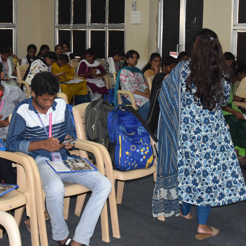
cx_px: 58
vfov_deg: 32.5
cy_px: 82
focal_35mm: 52
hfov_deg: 32.1
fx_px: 418
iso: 1100
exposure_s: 1/60
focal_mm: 18
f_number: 3.5
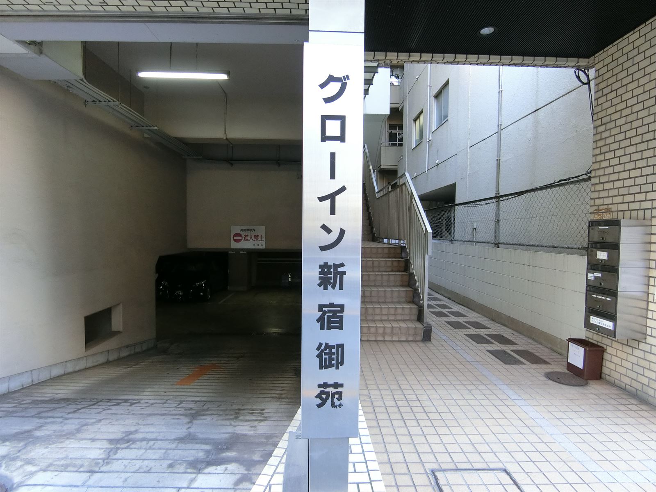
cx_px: 328
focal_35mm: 19
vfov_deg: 68.7
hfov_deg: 84.7
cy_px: 246
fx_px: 360
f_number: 2.7
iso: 400
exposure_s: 1/60
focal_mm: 4.06
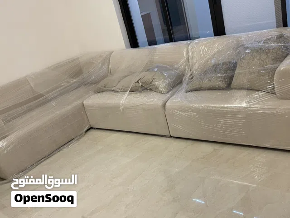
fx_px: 209
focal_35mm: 25
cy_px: 109
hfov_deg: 69.4
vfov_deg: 54.9
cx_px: 145
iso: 100
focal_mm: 5.1
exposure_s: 1/50
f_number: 1.6
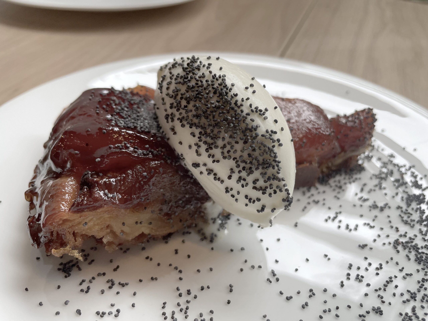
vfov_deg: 53.1
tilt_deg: -40.7
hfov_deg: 67.3
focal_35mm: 26
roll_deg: -3.7
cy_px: 160
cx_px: 214
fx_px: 321
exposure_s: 1/100
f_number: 1.6
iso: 64
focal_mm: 4.2
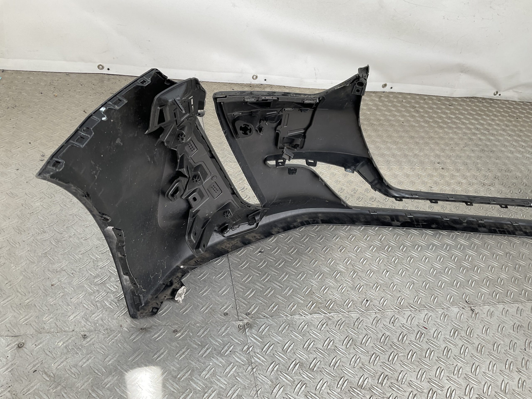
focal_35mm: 29
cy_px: 200
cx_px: 266
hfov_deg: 61.7
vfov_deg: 48.2
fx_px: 446
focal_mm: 3
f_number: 1.8
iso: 16
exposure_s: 1/111
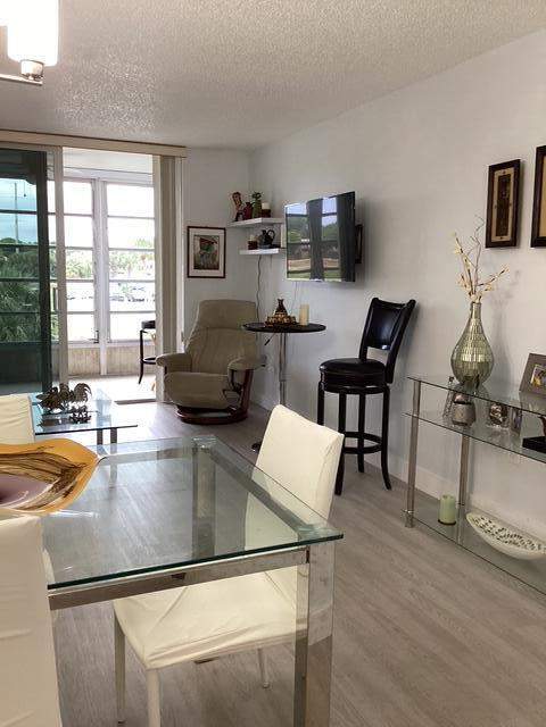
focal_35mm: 31
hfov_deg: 45.4
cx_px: 273
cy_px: 364
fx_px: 652
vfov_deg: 58.4
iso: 160
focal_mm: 3.3
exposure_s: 1/60
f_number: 2.4
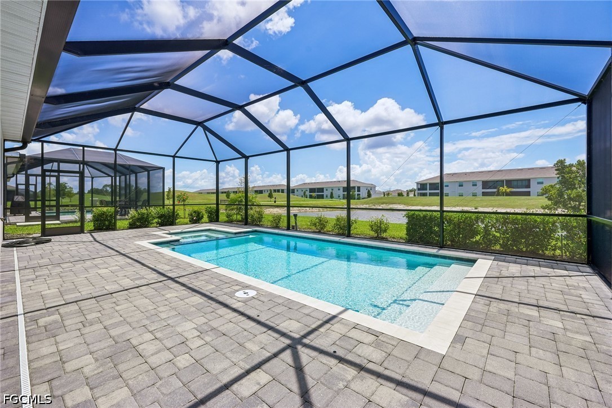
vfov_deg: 81.2
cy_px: 204
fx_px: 238
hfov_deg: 104.3
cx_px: 306
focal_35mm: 14
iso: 50
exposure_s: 1/160
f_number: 8
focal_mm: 14
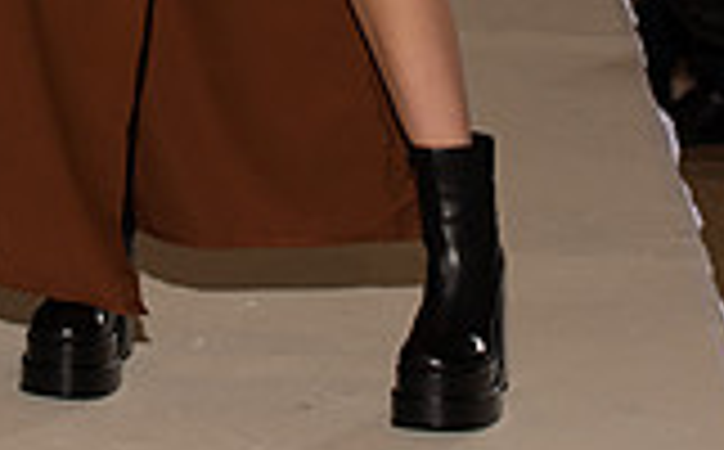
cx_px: 79
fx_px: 4491
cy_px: -468
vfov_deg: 5.6
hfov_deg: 9.2
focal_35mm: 228
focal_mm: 80
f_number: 9
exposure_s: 1/250
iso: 800
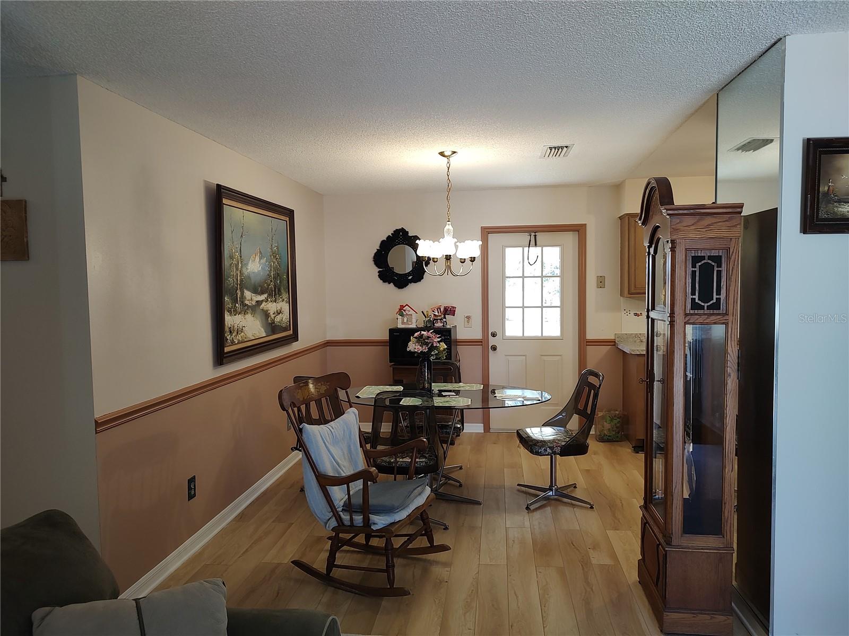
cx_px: 424
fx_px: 589
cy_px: 318
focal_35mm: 24
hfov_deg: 71.6
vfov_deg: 56.8
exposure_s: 1/60
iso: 631
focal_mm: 5.88
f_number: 1.9
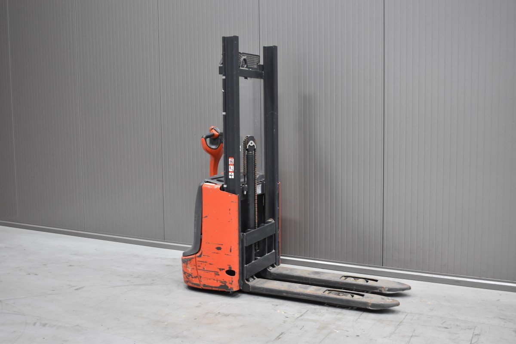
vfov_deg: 35.5
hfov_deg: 51.3
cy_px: 172
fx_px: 537
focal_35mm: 38
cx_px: 258
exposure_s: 1/50
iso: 1600
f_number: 5
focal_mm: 25
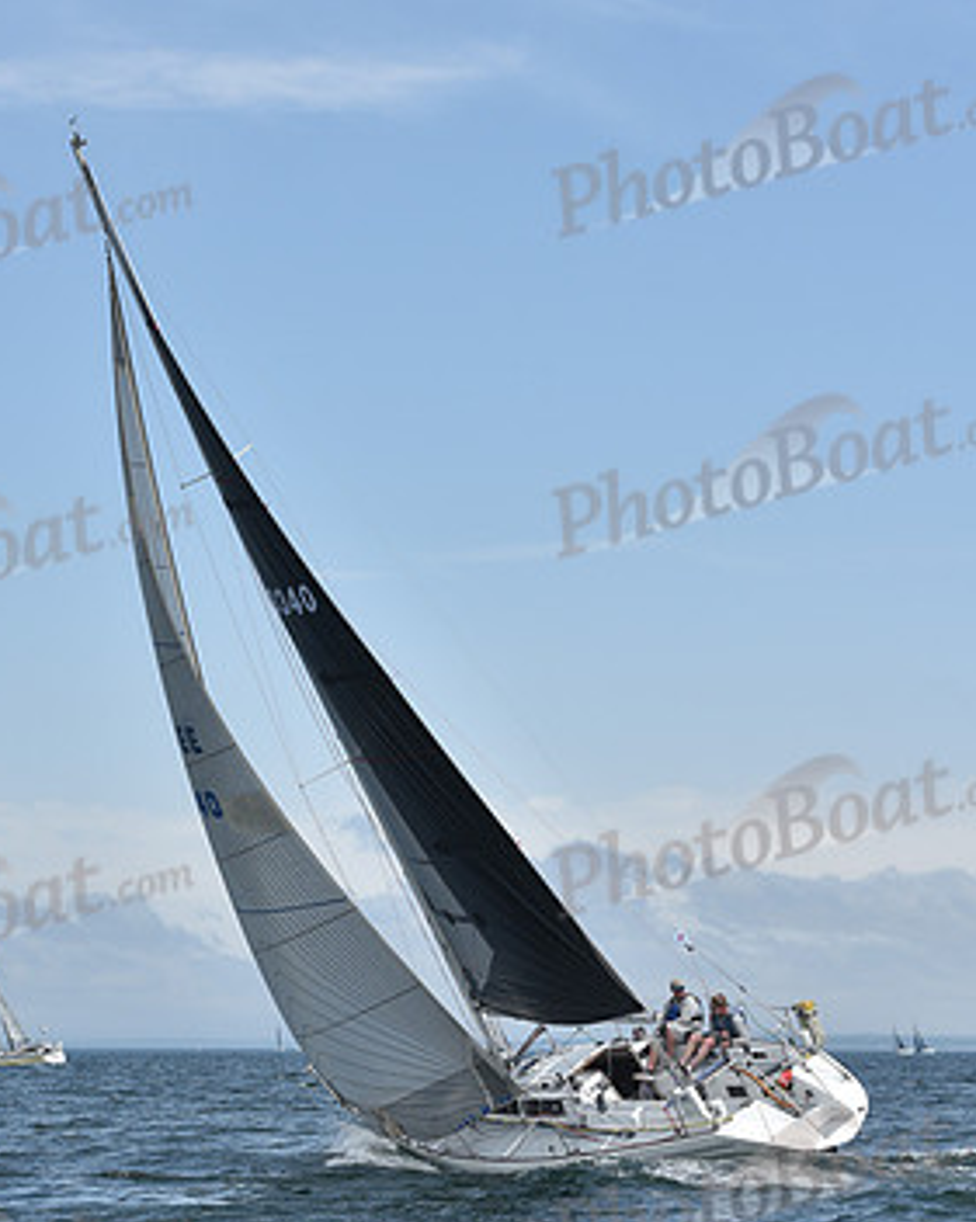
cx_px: 373
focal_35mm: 127
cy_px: 698
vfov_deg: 15.2
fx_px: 4592
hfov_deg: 12.1
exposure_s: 1/1250
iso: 200
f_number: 6.3
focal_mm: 82
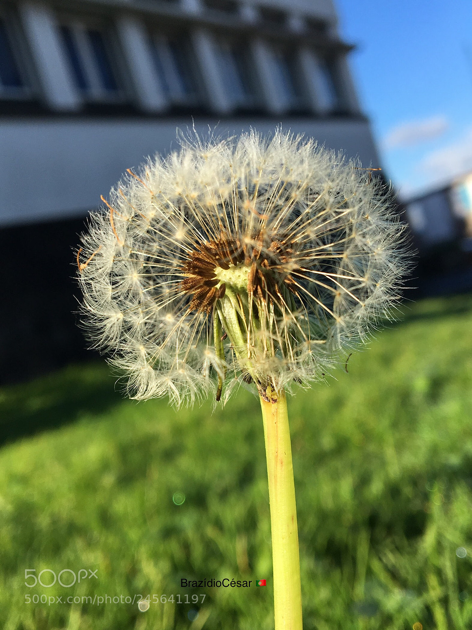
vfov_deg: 61.7
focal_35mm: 29
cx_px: 236
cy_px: 315
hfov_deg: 48.2
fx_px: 528
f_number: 2.2
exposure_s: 1/1131
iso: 25
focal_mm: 4.15
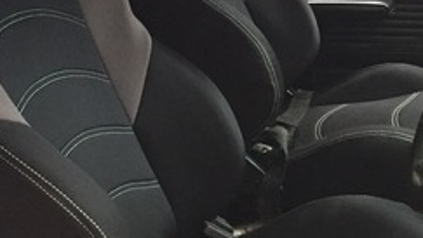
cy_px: 54
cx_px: 247
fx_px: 875
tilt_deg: -11.9
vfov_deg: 15.4
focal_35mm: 78
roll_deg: -0.3
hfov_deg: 27.1
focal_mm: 4.15
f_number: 2.2
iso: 320
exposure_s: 1/25
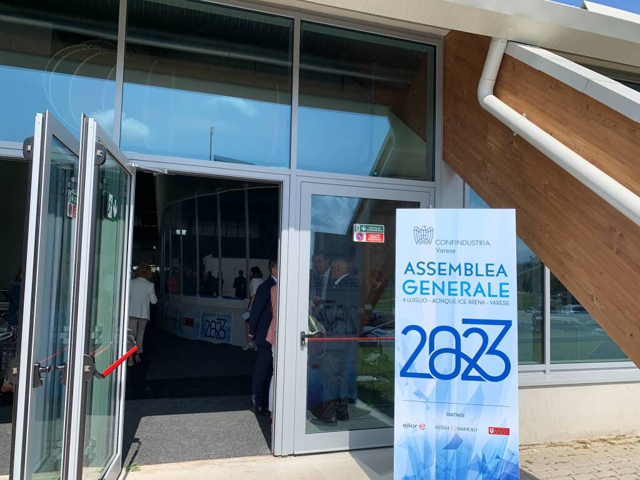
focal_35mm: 26
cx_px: 320
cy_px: 240
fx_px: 481
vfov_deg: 53.1
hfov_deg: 67.3
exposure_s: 1/2309
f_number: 1.8
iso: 25
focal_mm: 4.25
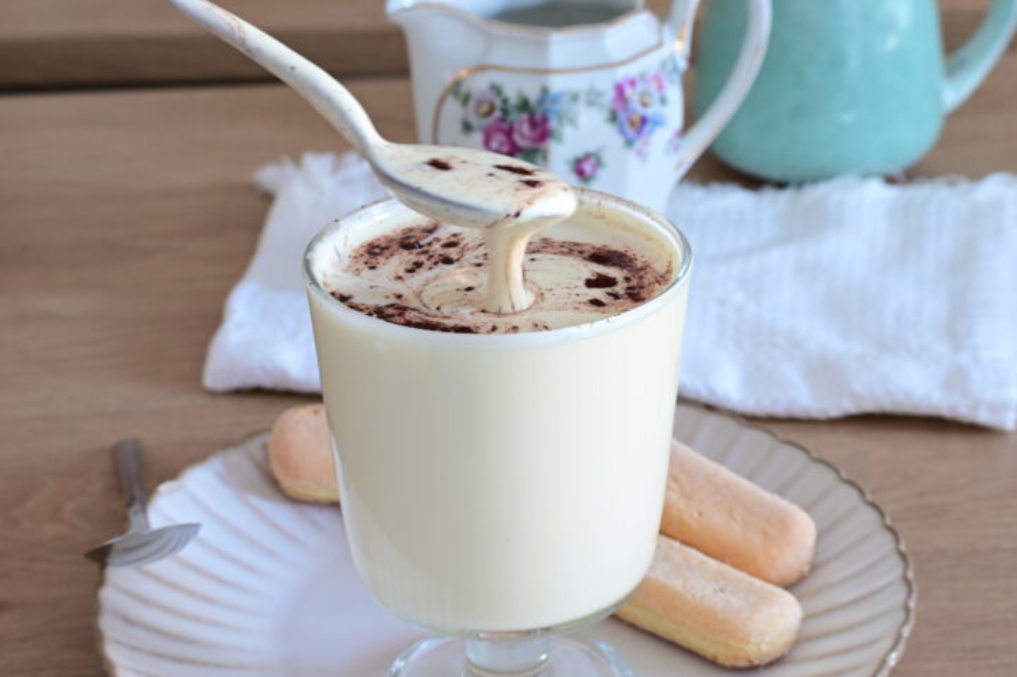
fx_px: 2456
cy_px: 338
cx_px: 508
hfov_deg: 23.4
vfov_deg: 15.7
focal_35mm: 87
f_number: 11
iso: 640
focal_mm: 58
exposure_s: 1/4
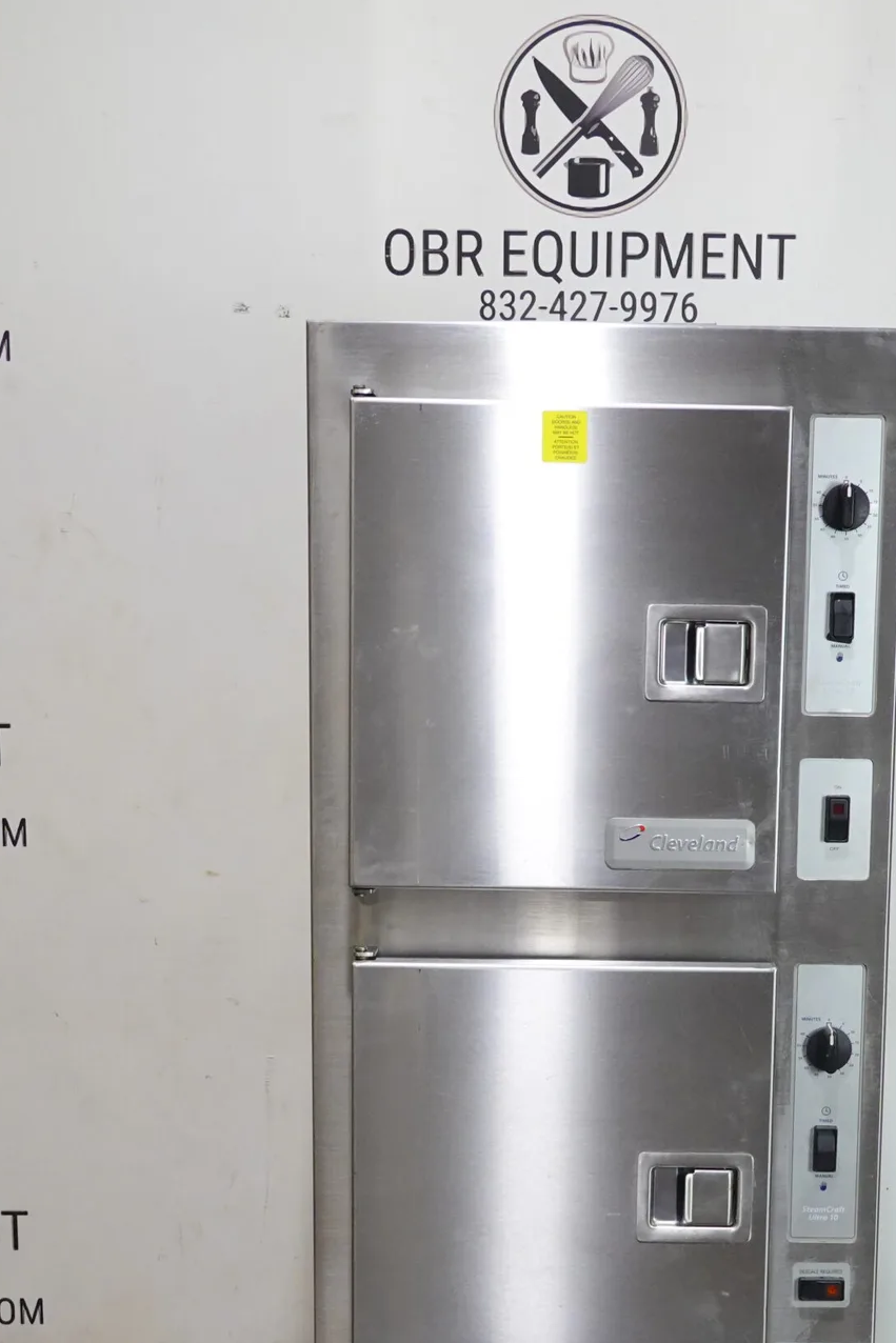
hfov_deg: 23.3
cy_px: 982
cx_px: 603
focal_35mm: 58
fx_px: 2165
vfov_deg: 33.9
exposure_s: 1/50
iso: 800
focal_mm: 13.84
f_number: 3.5
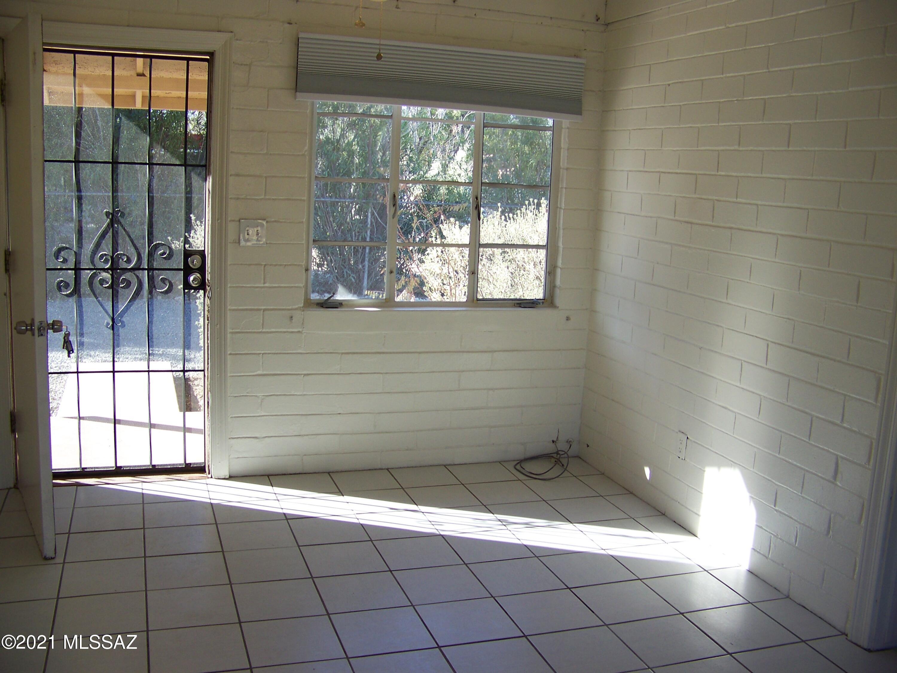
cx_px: 448
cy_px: 336
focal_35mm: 36
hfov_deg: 51.4
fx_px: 933
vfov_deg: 39.7
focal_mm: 5.85
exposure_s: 1/60
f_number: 2.8
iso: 64
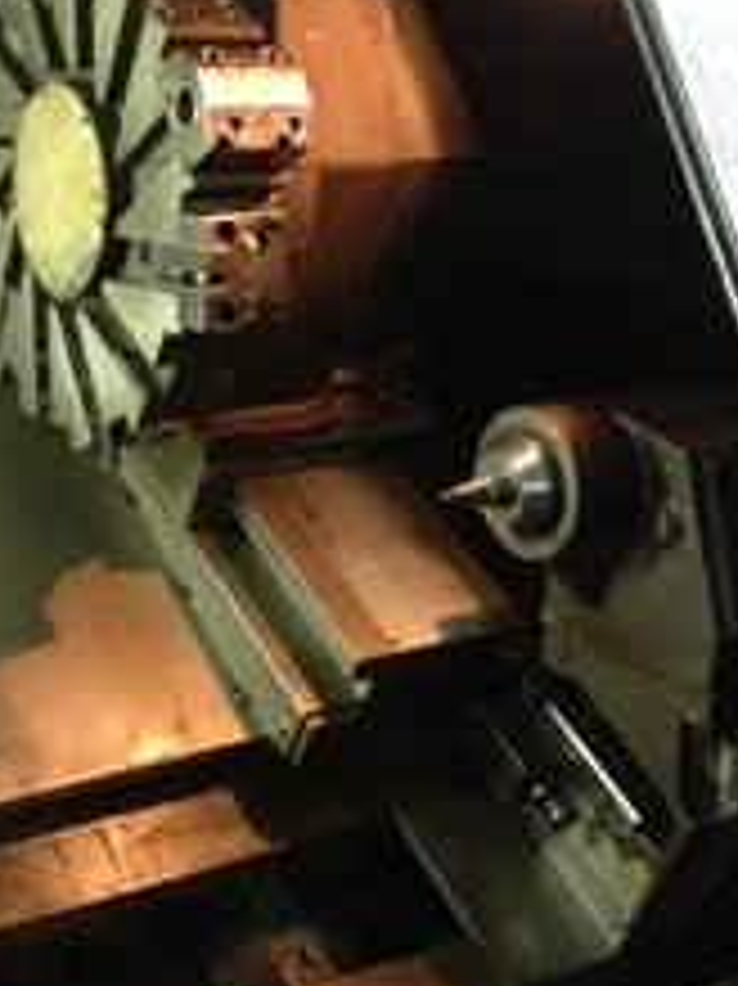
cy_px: 369
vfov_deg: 30.2
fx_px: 1821
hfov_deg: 22.8
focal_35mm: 64
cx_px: 225
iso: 500
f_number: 2.4
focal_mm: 4.28
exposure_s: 1/15
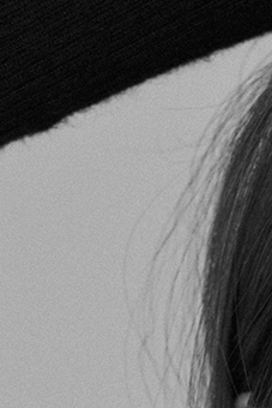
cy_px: 670
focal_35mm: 883
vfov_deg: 2.3
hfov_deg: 1.6
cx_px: 573
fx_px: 9996
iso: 200
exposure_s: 1/125
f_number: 7.1
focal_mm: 200
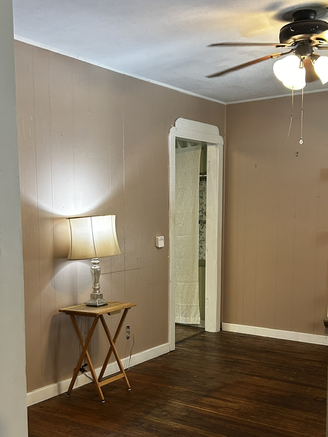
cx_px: 159
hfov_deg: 34.3
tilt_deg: -6.7
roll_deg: -0.8
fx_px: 531
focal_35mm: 42
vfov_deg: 44.5
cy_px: 270
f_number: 1.5
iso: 250
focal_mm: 5.7
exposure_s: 1/60
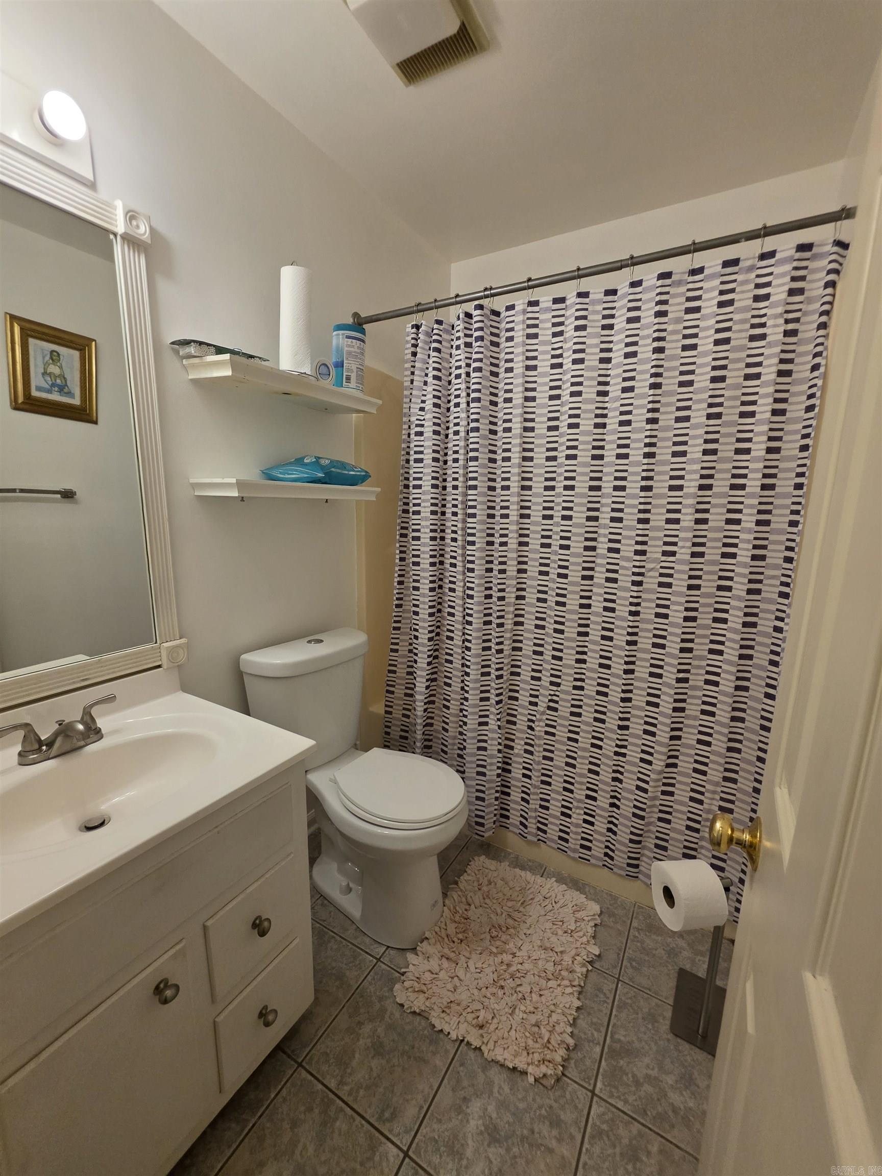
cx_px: 441
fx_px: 442
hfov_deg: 89.9
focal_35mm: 13
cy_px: 588
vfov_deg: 106.2
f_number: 1.9
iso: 320
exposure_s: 1/359
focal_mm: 2.2
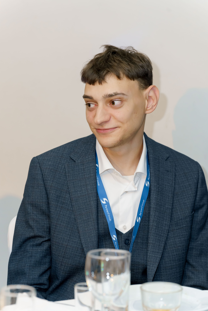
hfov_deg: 9.1
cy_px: 156
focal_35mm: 150
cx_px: 104
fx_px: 1300
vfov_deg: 13.7
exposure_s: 1/125
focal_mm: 150
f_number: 5
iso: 3200
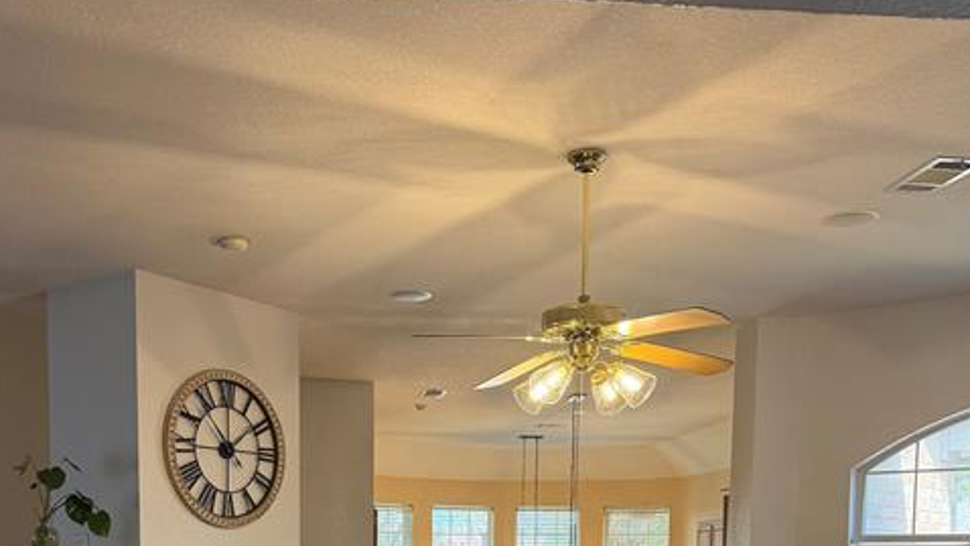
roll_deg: -2.0
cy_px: 637
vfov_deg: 25.7
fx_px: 1080
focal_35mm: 42
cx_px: 412
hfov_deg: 48.2
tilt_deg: -6.8
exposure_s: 1/120
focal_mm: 6.76
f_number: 1.78
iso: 250
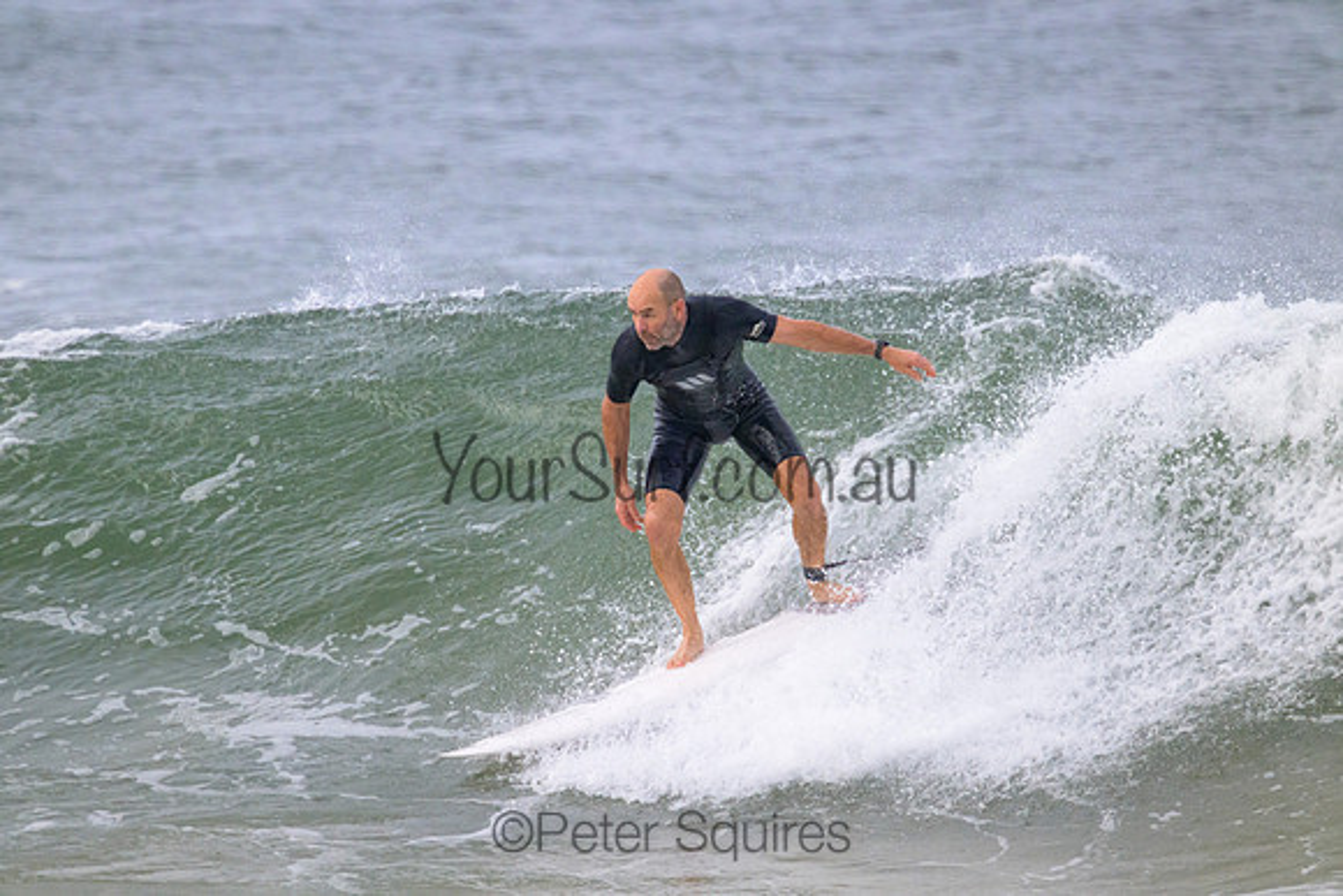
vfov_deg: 1.7
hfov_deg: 2.6
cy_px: 448
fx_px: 29850
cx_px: 672
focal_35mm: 800
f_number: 11
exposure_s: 1/2000
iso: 2500
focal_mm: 800
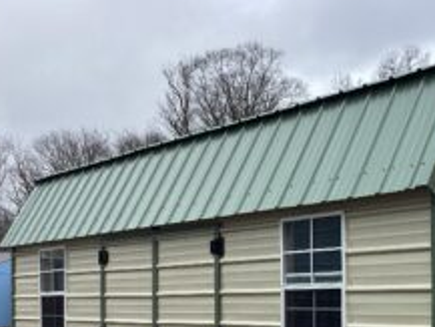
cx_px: 348
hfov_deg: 30.4
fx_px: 780
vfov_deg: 23.1
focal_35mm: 62
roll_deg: -1.6
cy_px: 295
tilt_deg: -0.2
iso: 25
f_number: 2.4
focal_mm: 3.3
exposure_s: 1/895
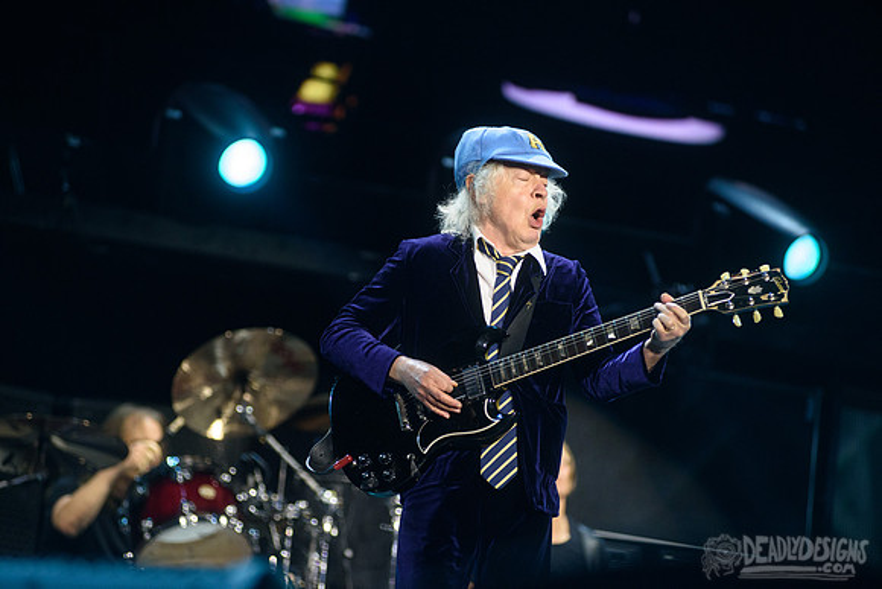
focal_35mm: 185
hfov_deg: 11.1
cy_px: 294
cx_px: 441
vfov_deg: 7.4
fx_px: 4533
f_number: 4
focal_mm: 185
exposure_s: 1/500
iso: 2500
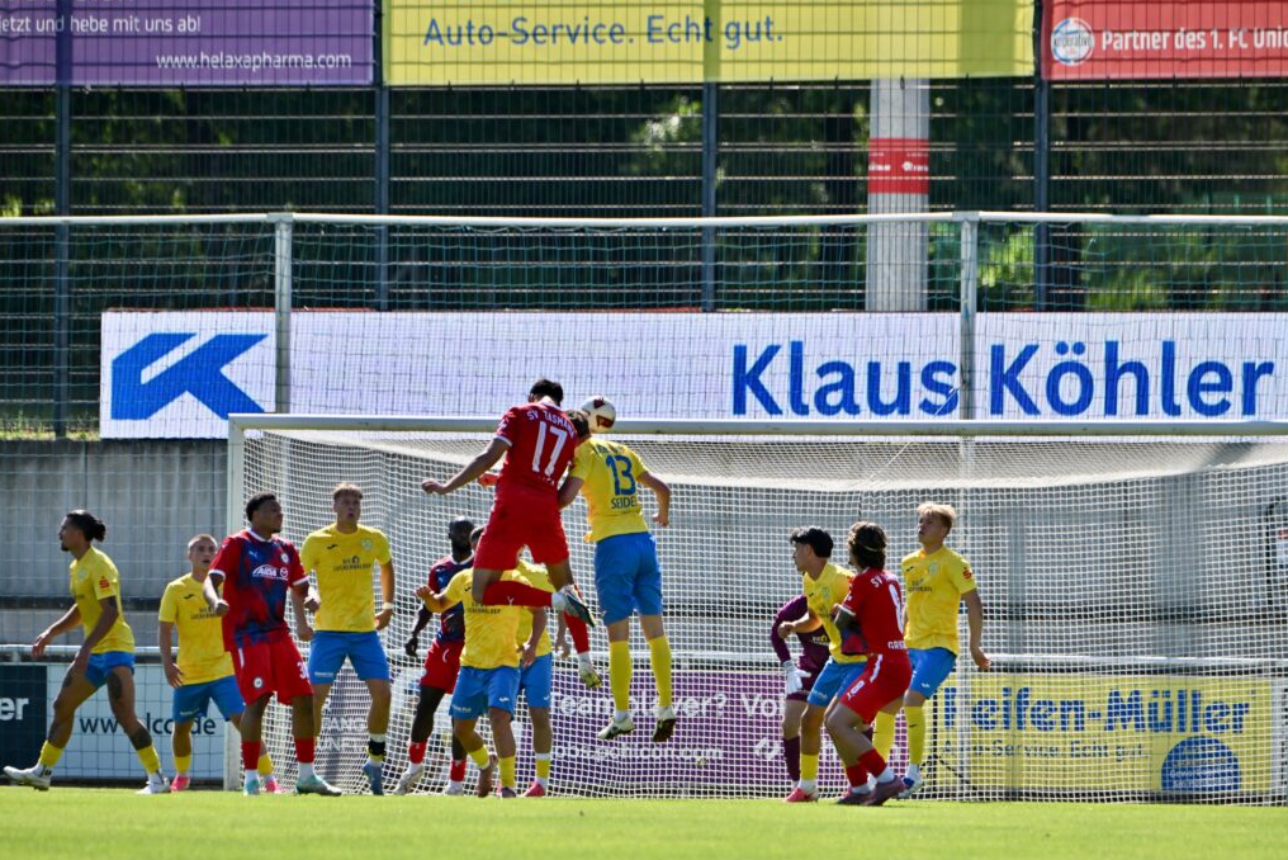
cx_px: 645
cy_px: 429
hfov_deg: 5.1
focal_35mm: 403
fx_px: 14422
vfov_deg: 3.4
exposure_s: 1/1600
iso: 360
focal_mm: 400
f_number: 5.6
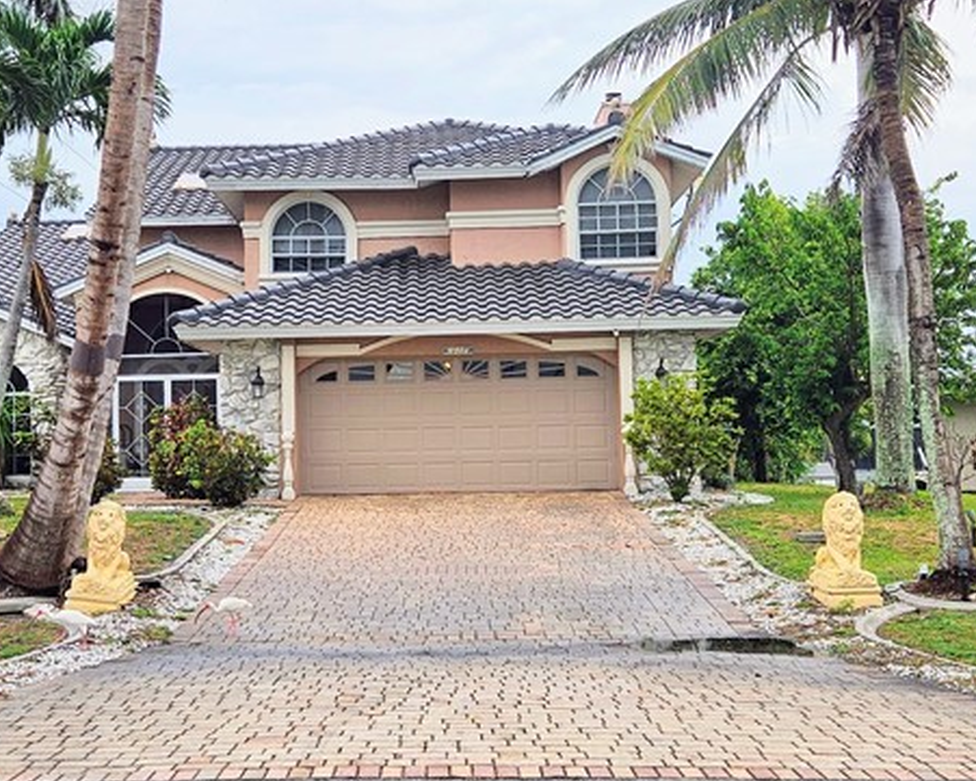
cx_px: 418
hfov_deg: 36.6
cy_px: 342
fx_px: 1473
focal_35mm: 51
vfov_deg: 29.7
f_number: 1.8
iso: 25
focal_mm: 5.4
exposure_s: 1/1358
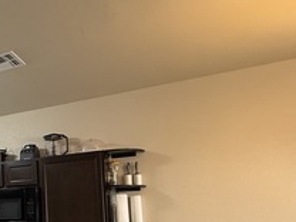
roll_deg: +0.2
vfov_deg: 32.1
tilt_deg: +4.6
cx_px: -87
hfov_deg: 32.9
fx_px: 368
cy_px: 195
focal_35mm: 43
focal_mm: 2.22
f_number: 2.2
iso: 250
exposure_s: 1/60
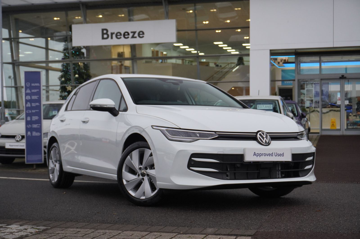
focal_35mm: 54
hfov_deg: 36.9
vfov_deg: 25.0
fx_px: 540
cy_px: 120
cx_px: 180
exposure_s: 1/160
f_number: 5.6
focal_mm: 36
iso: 1000
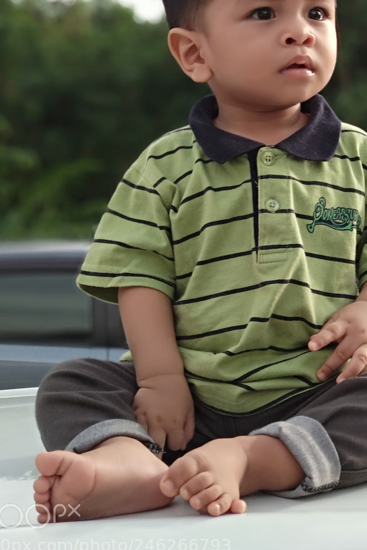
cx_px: 273
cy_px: 151
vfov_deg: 23.4
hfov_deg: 15.8
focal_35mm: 86
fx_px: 1315
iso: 100
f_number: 2.6
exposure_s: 1/200
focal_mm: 5.99
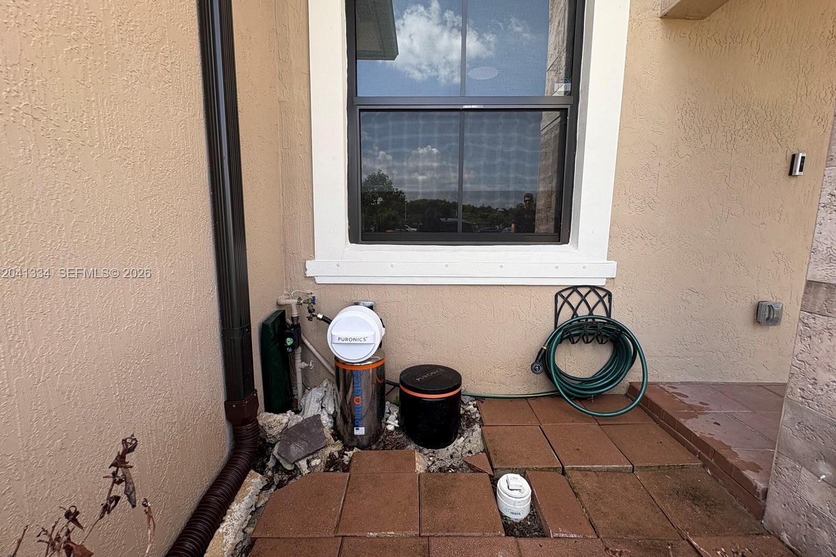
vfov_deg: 77.3
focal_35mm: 15
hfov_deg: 100.4
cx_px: 414
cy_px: 274
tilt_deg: -7.7
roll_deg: -0.1
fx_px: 348
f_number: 2.2
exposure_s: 1/337
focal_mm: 2.22
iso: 40
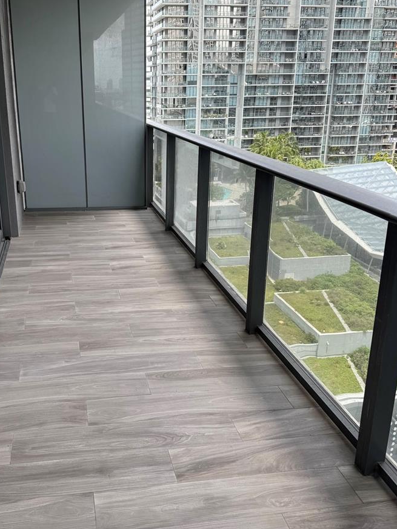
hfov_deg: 42.5
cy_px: 245
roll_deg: +0.3
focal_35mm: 33
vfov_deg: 55.3
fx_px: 504
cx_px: 141
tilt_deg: -14.5
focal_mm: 6.76
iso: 80
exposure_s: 1/735
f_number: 1.78
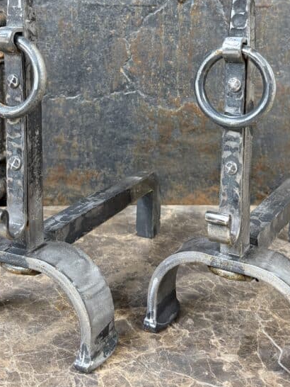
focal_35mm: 45
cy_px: 95
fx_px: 502
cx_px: 160
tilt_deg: -8.0
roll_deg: -1.6
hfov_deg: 32.2
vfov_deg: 40.8
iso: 250
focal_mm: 6.76
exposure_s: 1/50
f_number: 1.78
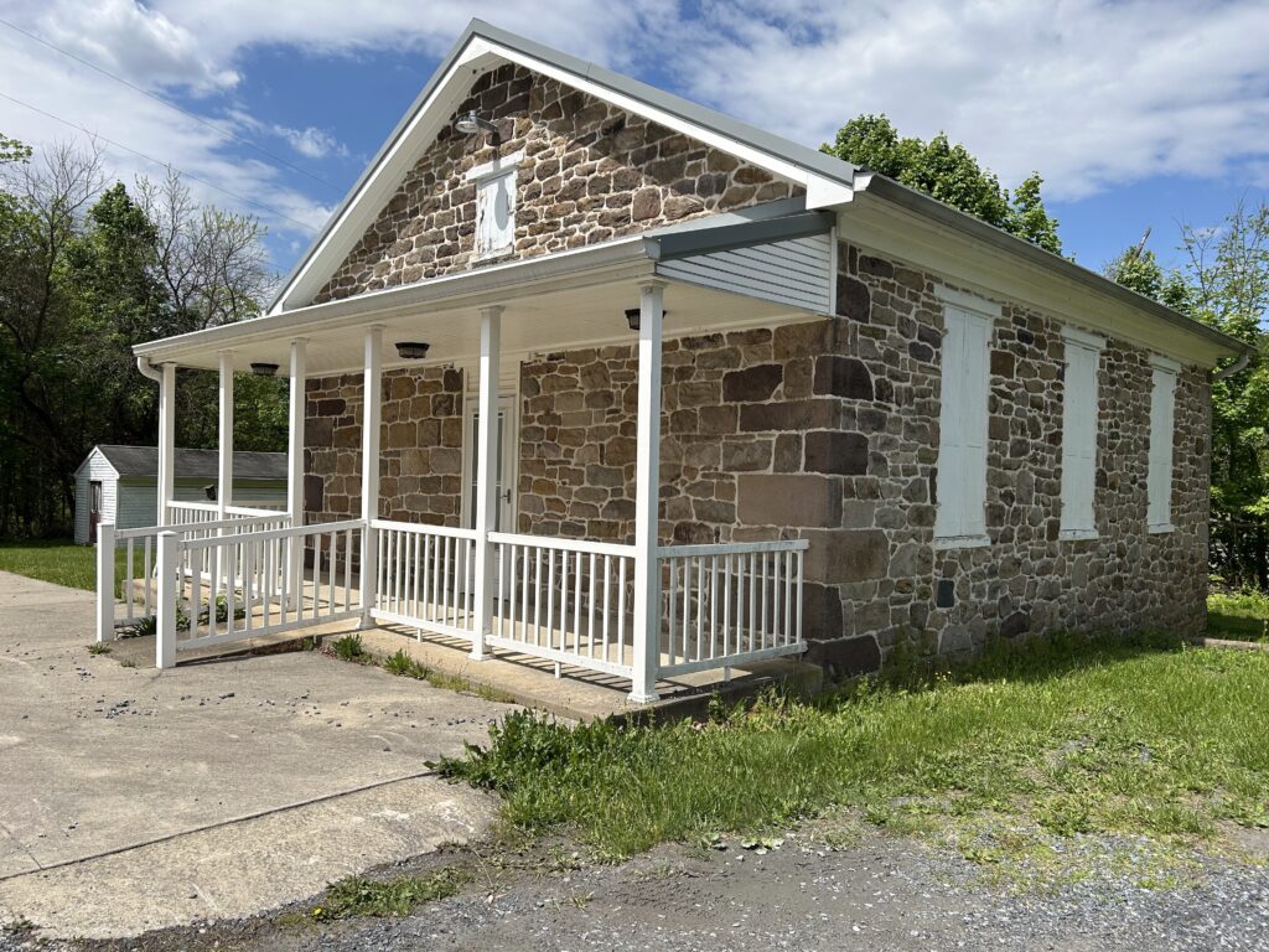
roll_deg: -0.9
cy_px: 476
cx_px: 634
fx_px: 953
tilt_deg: -0.6
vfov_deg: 53.1
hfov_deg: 67.3
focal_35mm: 26
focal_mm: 5.7
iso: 50
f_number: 1.5
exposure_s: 1/5587
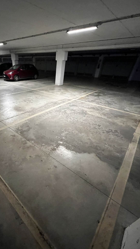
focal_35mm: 15
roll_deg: -0.8
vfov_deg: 102.9
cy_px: 130
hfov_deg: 67.7
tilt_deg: -32.9
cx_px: 42
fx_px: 99
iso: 640
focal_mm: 1.57
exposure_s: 1/50
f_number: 1.8
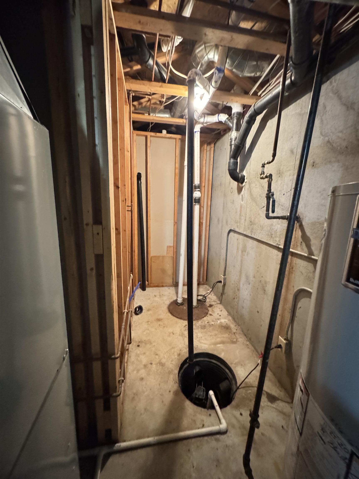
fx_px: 194
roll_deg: -1.7
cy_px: 240
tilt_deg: -11.4
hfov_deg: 85.7
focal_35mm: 14
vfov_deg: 102.1
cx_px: 180
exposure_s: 1/40
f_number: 2.2
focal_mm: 2.22
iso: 1600
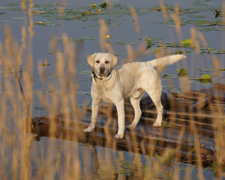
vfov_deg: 4.6
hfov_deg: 5.7
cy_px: 90
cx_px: 122
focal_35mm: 339
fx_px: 2258
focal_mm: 200
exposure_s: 1/250
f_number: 9
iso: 160
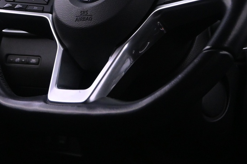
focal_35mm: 70
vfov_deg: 19.0
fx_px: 480
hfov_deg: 28.8
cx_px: 118
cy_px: 8
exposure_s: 1/50
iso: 3200
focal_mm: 20
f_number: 3.8
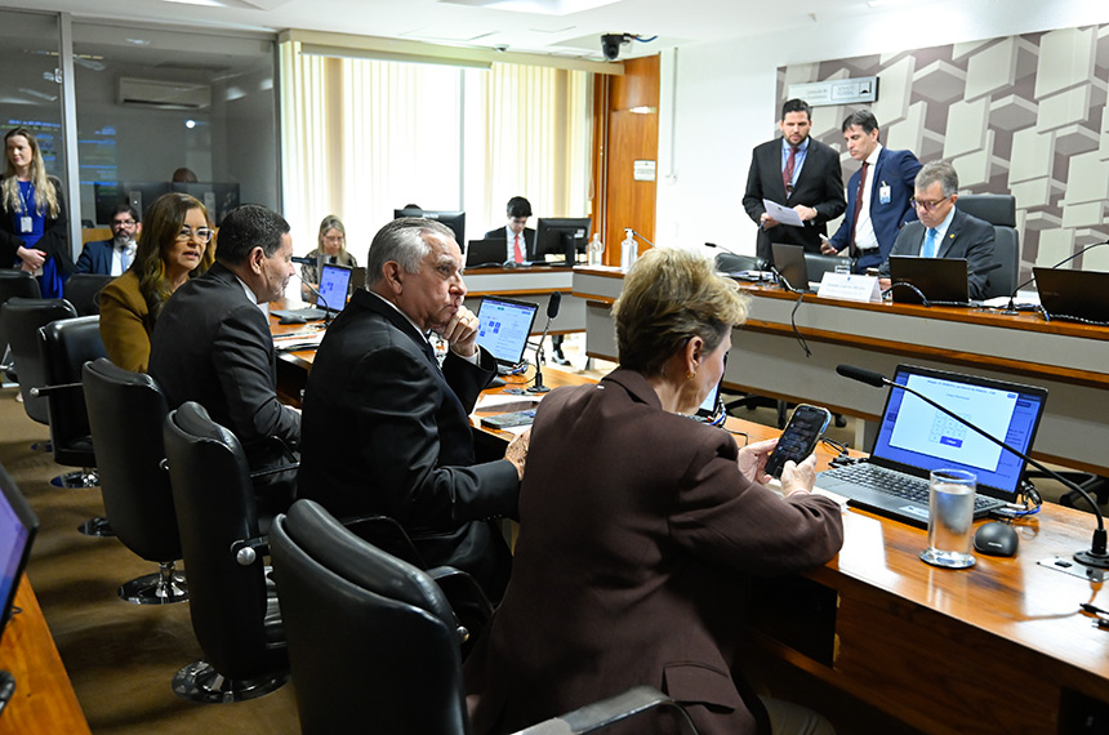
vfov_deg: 39.8
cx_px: 554
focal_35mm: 33
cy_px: 368
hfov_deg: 57.3
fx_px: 1015
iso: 2000
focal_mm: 22
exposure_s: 1/160
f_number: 2.8
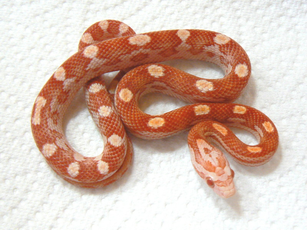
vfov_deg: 39.7
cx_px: 154
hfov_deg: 51.4
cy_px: 115
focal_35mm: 36
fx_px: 319
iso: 160
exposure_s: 1/30
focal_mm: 6
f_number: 2.8
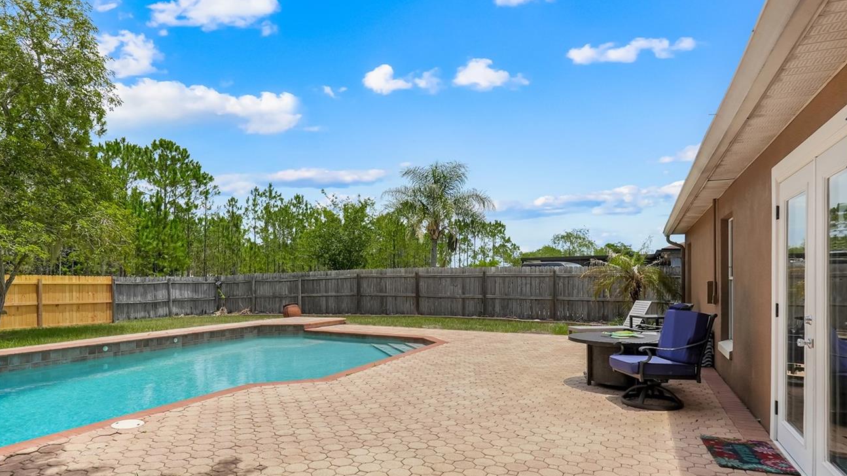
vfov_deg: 51.2
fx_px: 494
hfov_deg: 81.1
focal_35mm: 22
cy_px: 284
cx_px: 392
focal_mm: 11.5
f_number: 9
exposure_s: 1/50
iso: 250
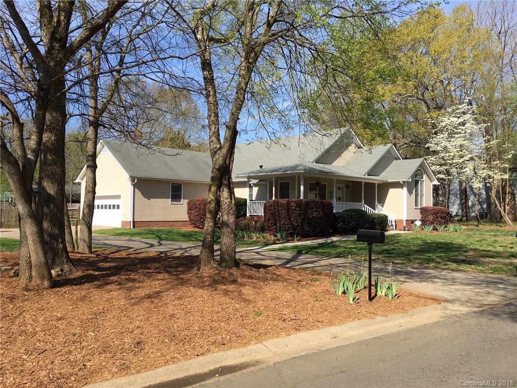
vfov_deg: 48.2
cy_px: 194
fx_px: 433
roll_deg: +0.3
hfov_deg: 61.7
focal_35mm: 29
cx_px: 258
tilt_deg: +2.2
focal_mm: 4.15
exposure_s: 1/1099
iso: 25
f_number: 2.2
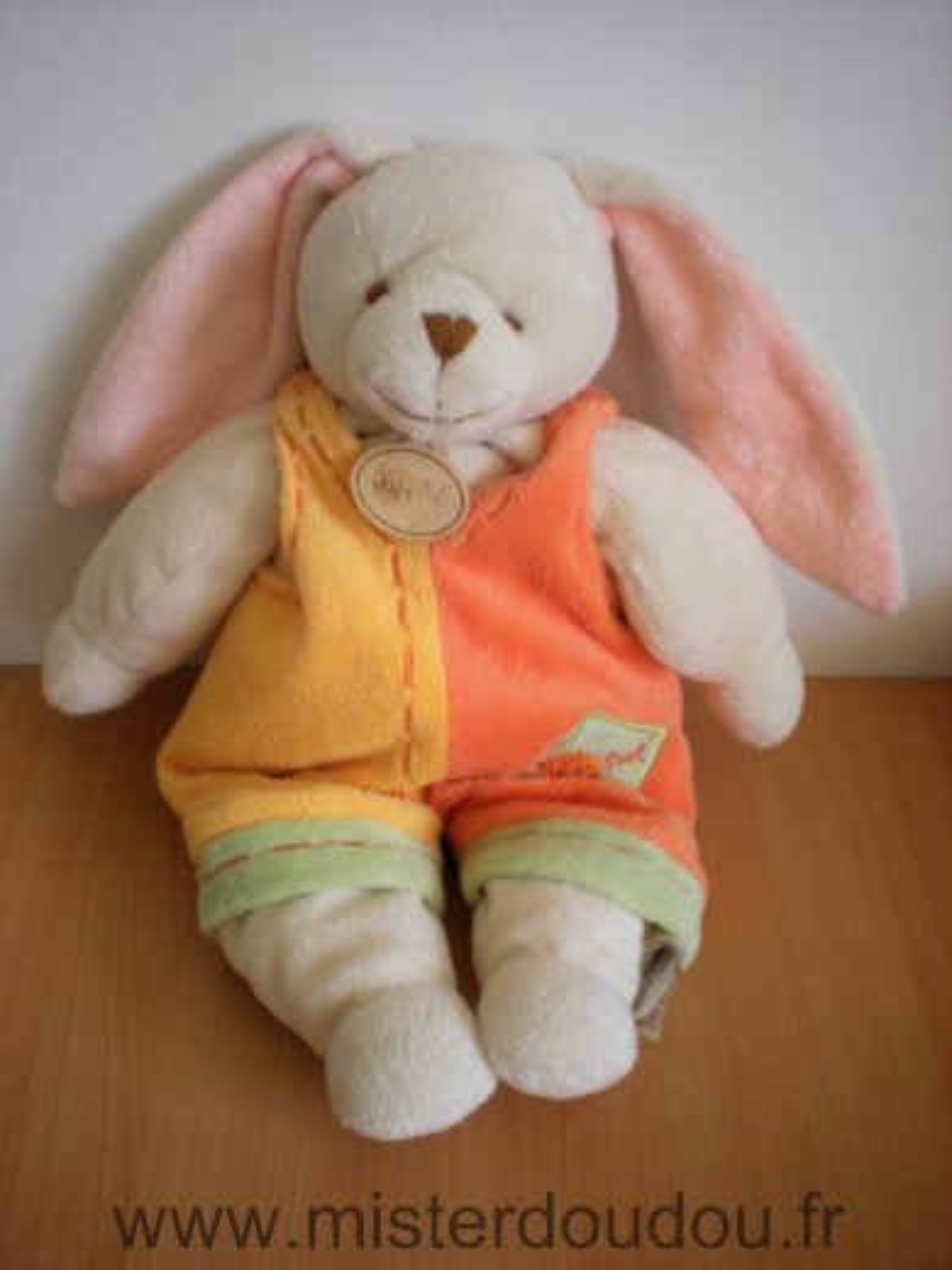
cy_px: 635
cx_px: 476
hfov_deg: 37.7
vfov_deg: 49.0
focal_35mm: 38
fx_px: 1393
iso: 109
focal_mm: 6.3
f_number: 3.1
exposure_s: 1/59
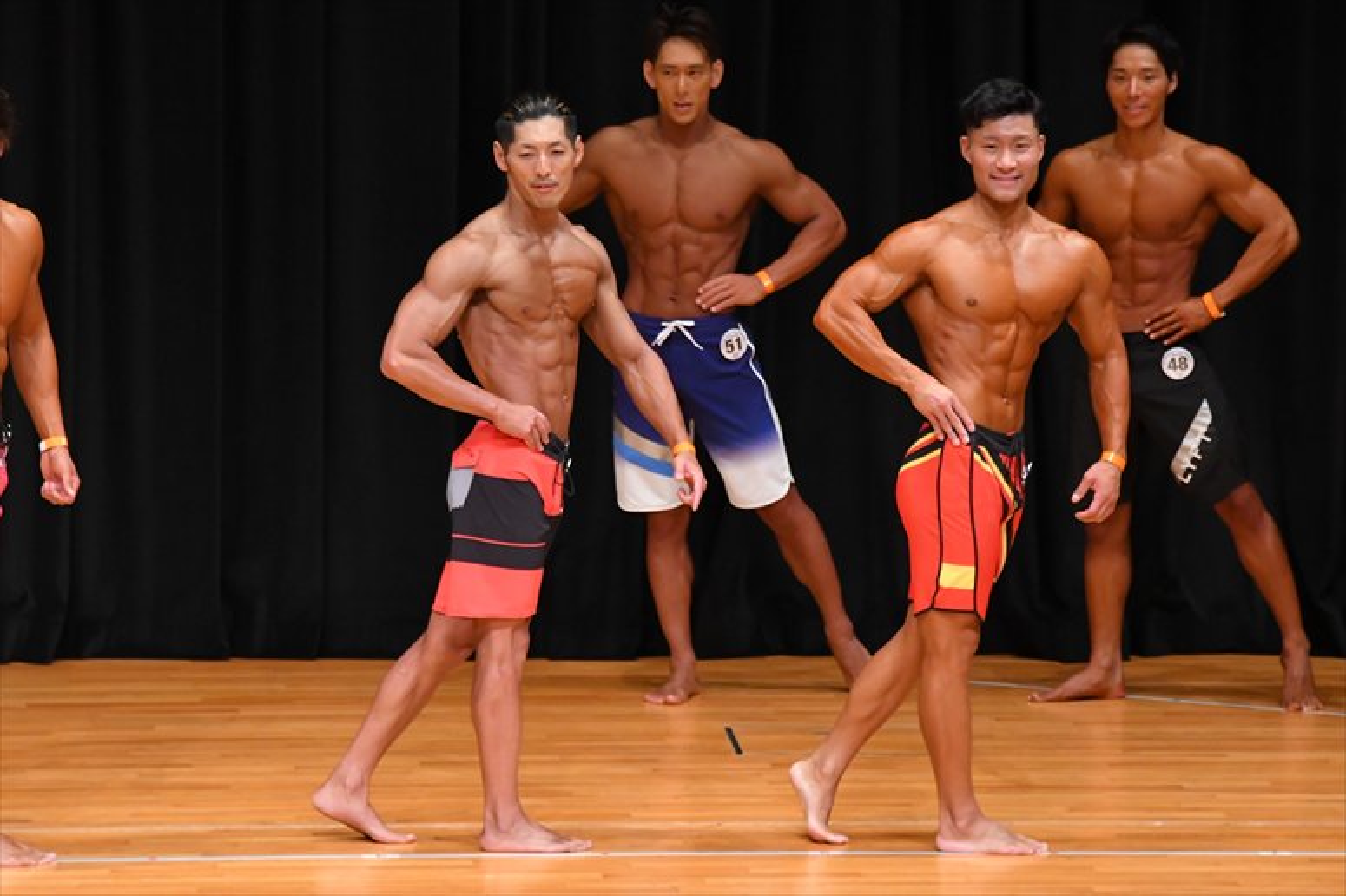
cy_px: 448
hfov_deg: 7.2
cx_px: 673
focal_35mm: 285
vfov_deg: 4.8
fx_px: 10651
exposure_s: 1/400
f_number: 5.6
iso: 4000
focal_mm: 190
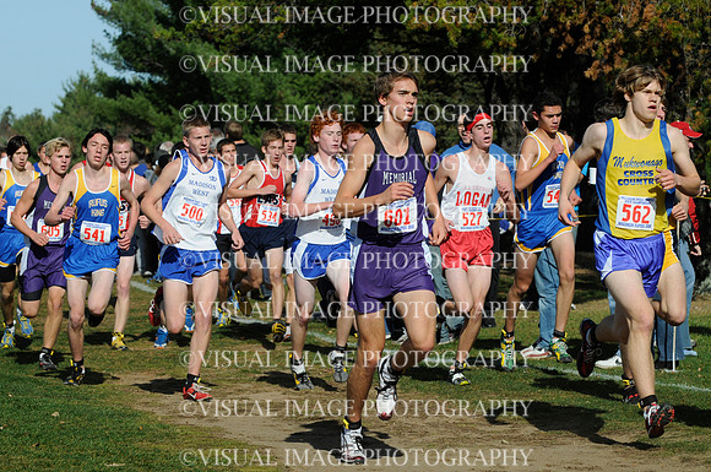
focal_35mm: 158
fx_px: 3106
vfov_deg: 8.7
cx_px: 356
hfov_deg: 13.1
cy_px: 236
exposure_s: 1/1000
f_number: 5.6
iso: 200
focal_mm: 105
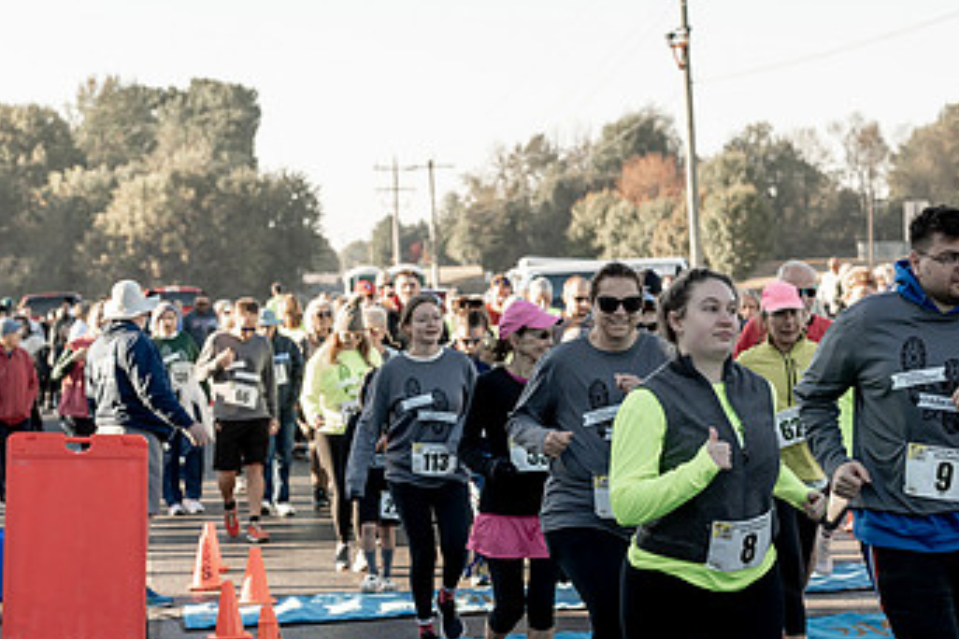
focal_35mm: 95
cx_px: 693
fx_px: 2530
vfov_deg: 14.4
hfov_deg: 21.3
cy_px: 391
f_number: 3.5
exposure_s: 1/500
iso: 160
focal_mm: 56
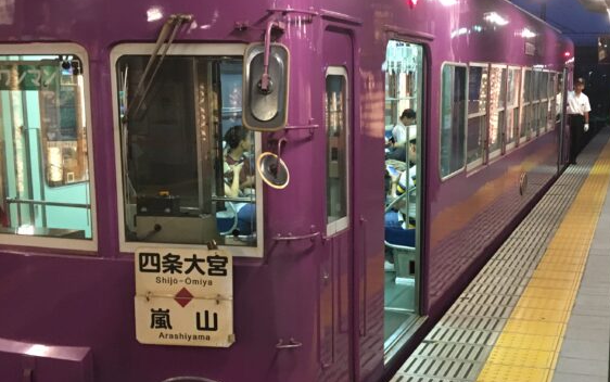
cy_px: 215
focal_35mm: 47
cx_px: 379
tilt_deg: -9.0
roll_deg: +0.0
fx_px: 782
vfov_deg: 27.4
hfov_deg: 42.3
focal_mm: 4.15
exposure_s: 1/20
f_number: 2.2
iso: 200
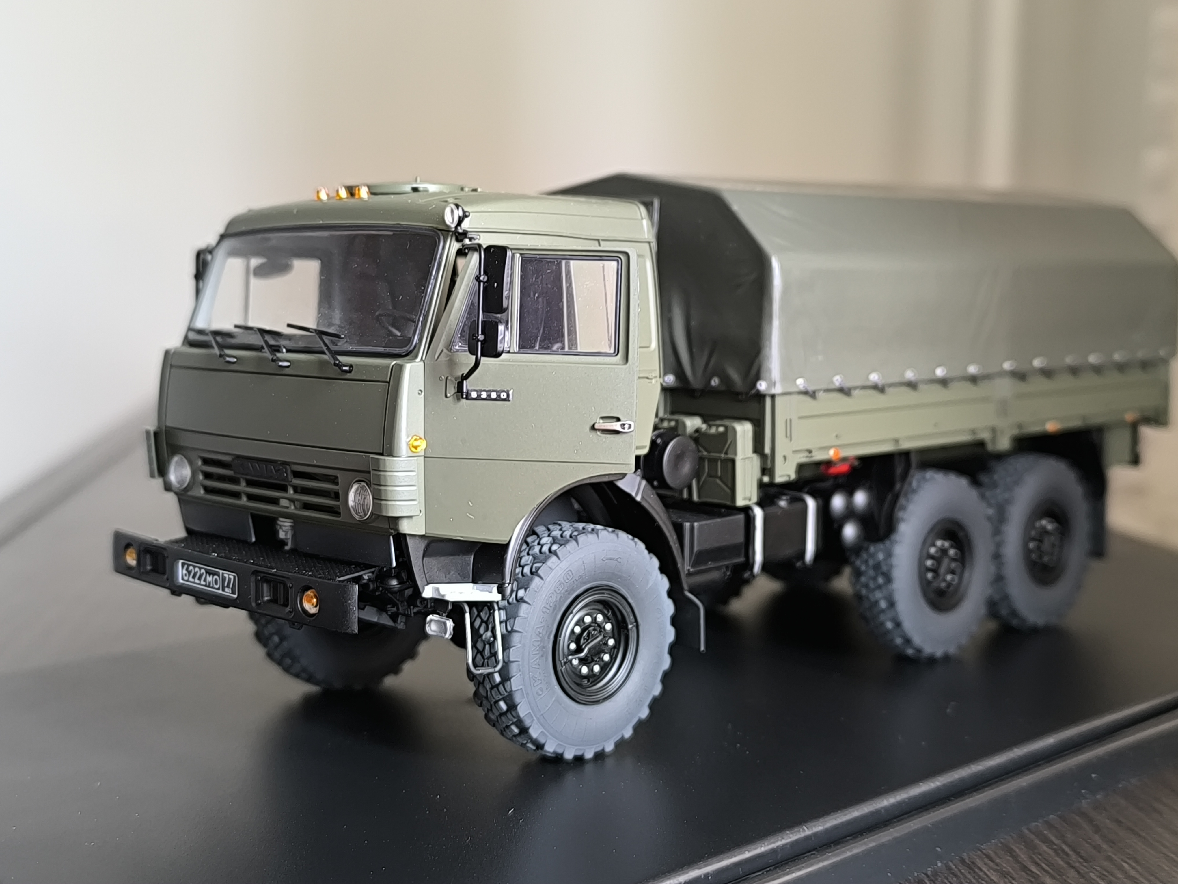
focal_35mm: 46
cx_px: 589
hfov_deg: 41.2
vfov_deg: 31.5
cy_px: 442
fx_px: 1565
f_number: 1.65
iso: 1000
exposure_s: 1/33.3
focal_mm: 6.14
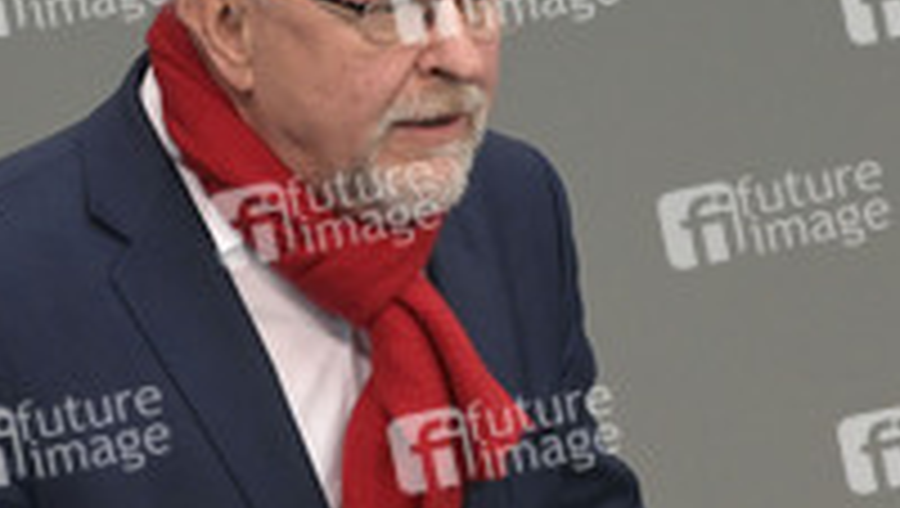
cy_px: 328
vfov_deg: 1.2
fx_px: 23675
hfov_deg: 2.2
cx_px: 385
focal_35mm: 991
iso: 6400
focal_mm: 420
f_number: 5.6
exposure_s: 1/640
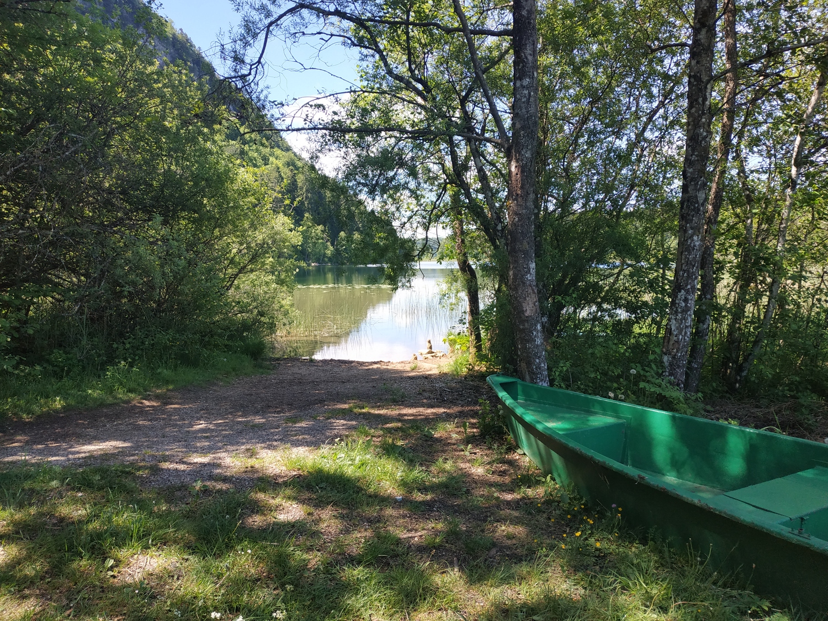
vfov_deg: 56.8
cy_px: 310
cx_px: 414
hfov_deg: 71.6
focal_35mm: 24
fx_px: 574
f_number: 1.9
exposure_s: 1/794
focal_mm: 3.94
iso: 250
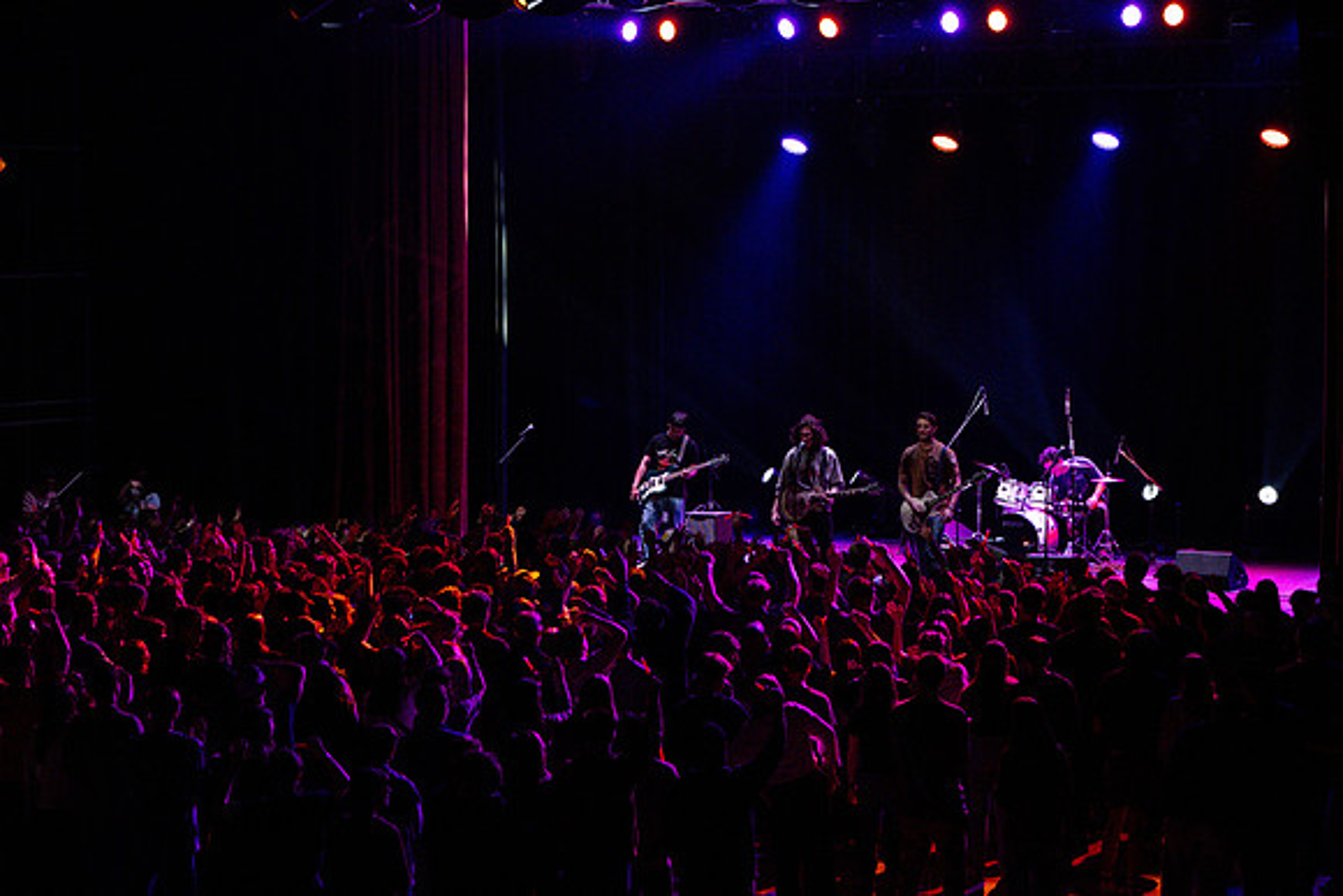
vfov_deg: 14.3
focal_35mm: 96
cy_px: 304
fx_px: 3568
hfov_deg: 21.3
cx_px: 672
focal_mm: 70
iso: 6400
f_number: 2.8
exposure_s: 1/500
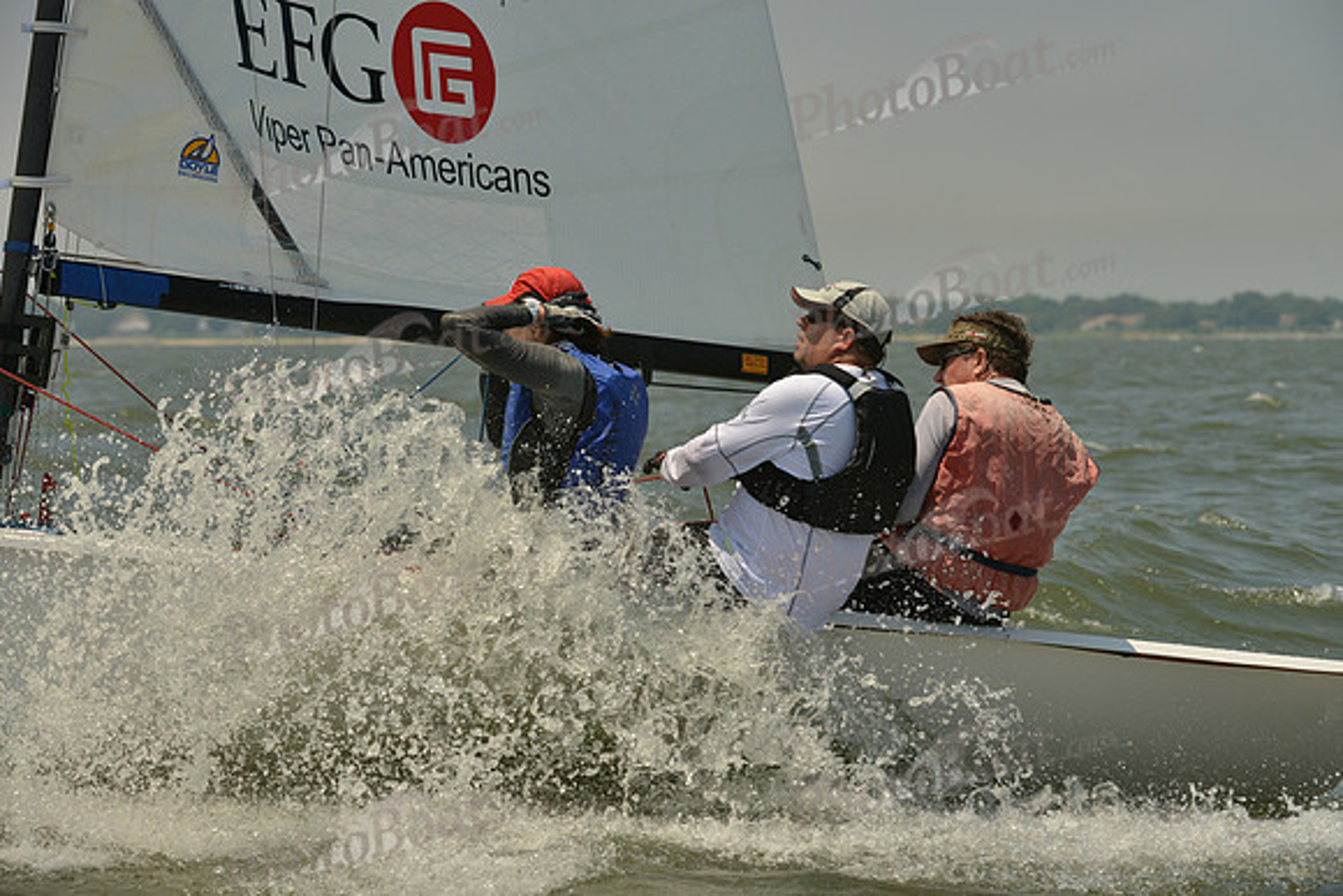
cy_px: 448
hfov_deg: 10.3
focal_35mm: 200
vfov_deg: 6.9
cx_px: 672
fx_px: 7463
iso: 400
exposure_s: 1/1250
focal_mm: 200
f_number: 10
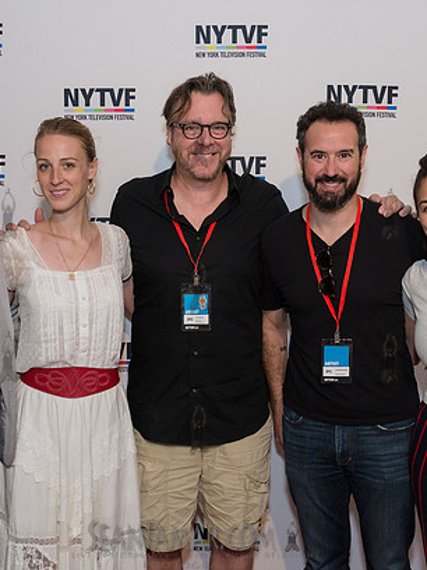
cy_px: 258
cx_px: 199
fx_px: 758
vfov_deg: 41.2
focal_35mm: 46
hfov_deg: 31.5
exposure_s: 1/640
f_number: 4
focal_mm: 29
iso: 1600
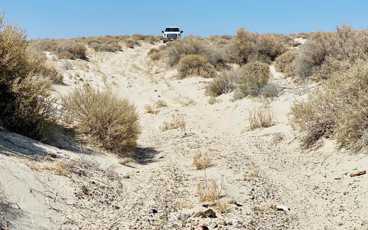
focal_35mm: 56
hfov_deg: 36.3
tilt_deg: -3.1
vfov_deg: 23.1
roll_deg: +0.8
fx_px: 562
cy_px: 96
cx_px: 185
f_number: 2
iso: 20
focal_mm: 6
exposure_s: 1/3425
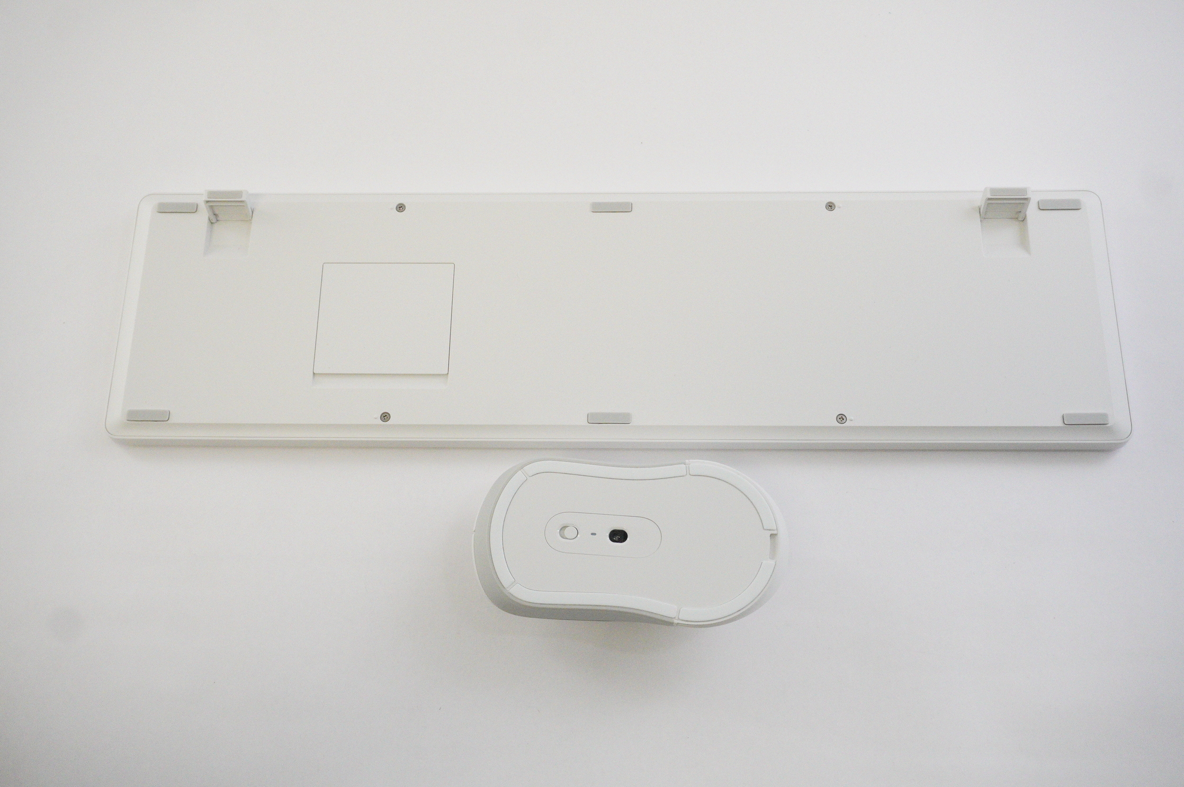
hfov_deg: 53.2
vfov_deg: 36.8
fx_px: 1183
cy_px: 394
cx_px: 592
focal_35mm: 36
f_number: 5.6
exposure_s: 1/400
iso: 5000
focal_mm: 24
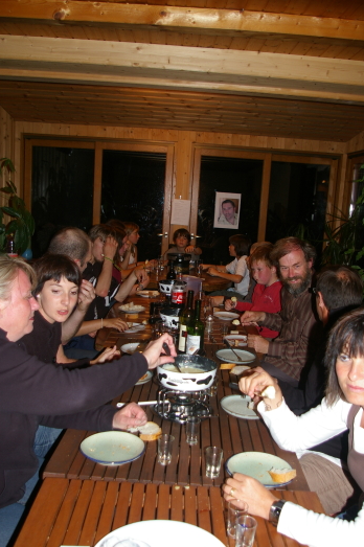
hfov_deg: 42.2
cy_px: 282
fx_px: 471
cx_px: 197
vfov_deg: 60.3
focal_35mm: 31
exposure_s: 1/30
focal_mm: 18
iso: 200
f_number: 3.5
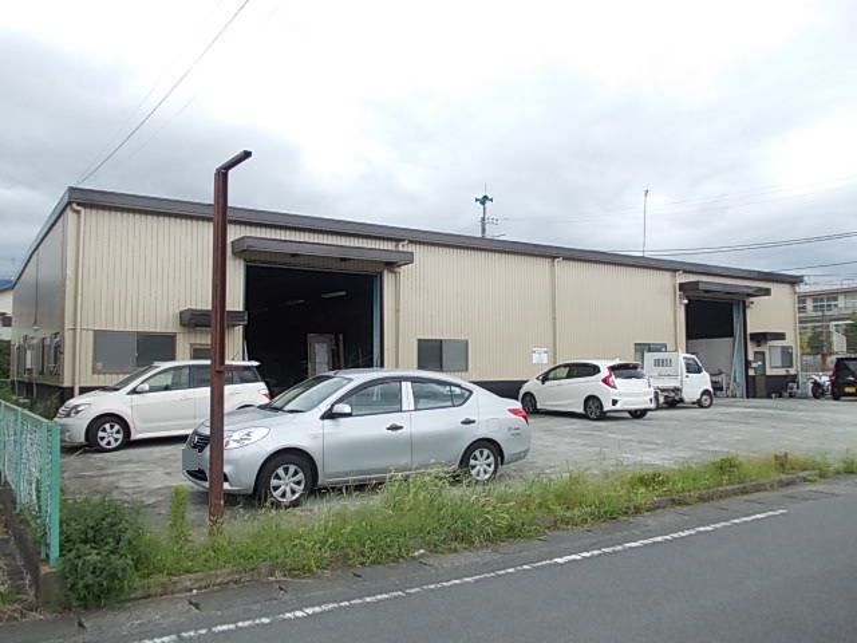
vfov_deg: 49.7
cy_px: 322
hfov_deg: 63.4
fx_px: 693
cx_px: 428
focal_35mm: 28
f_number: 2.7
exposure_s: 1/400
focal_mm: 4
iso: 80
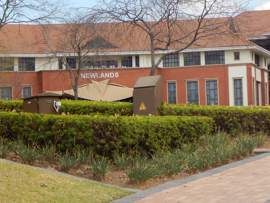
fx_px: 1474
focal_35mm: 189
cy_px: 66
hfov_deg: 10.4
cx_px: 195
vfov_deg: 7.9
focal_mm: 23.4
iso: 125
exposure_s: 1/320
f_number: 4.8
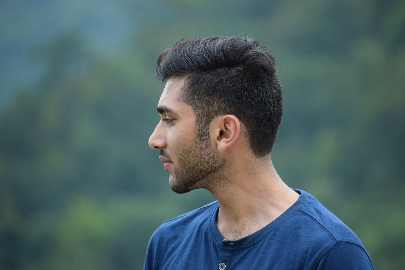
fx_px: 4387
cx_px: 202
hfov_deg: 5.3
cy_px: 135
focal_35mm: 390
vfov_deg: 3.5
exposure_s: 1/1000
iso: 500
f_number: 6
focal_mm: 260
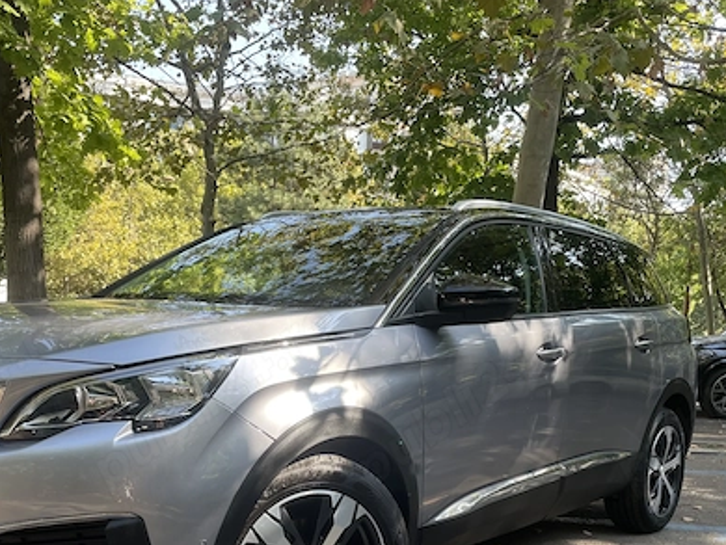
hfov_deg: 46.8
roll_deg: -2.5
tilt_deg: -5.3
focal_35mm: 40
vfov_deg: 35.1
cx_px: 344
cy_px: 417
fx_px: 839
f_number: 1.6
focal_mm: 4.2
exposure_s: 1/246
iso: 32
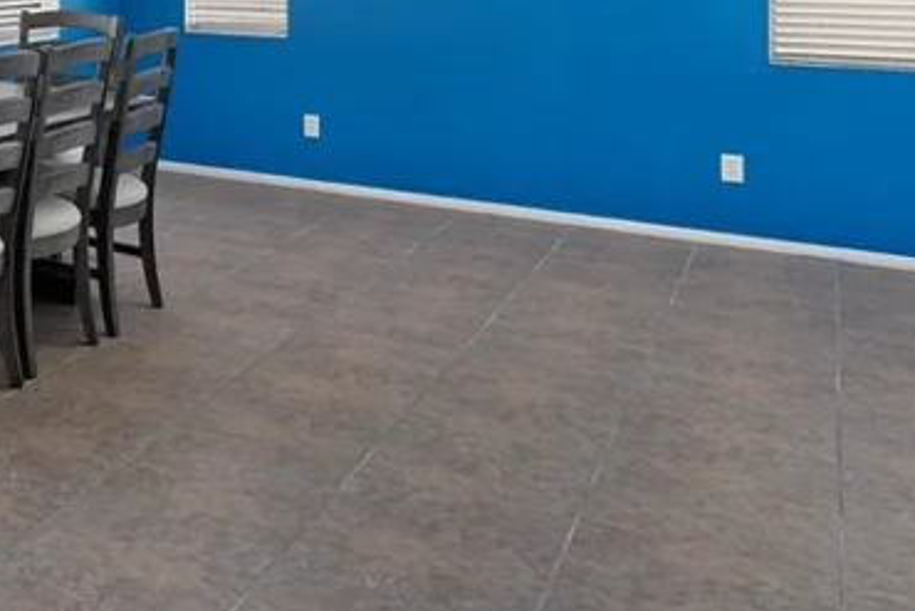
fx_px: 1195
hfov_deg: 31.4
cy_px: -51
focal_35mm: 47
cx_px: -299
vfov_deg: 26.5
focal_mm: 17
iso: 400
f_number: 8
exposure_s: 1/40
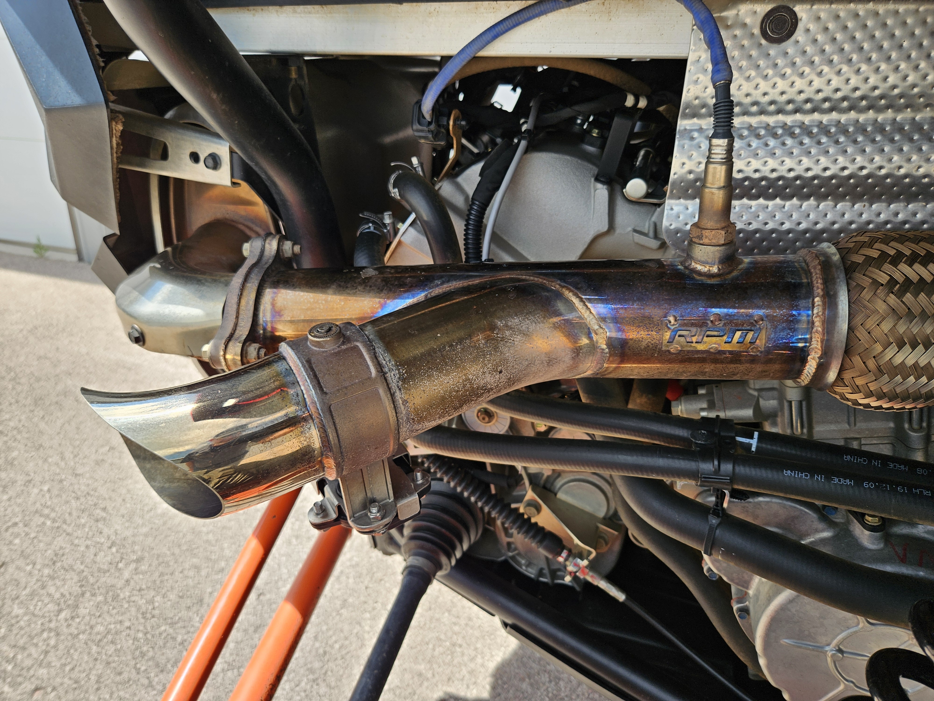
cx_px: 467
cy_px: 350
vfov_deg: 58.9
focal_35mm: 23
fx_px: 621
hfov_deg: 73.9
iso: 25
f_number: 1.8
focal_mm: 5.4
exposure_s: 1/282
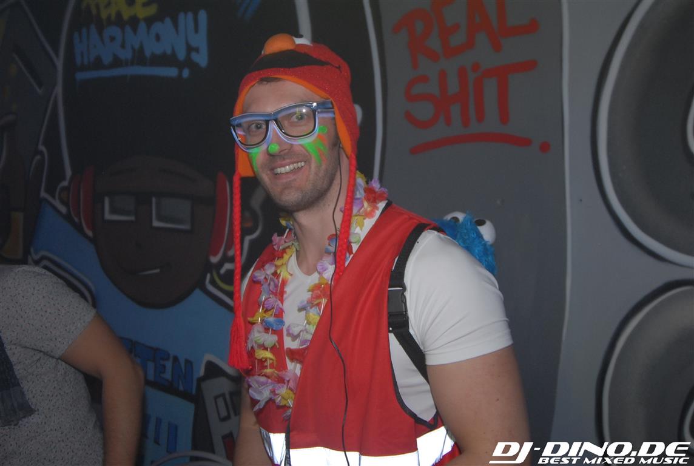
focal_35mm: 42
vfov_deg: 32.0
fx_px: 811
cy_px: 233
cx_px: 347
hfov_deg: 46.3
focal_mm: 28
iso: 400
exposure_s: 1/6
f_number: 6.3
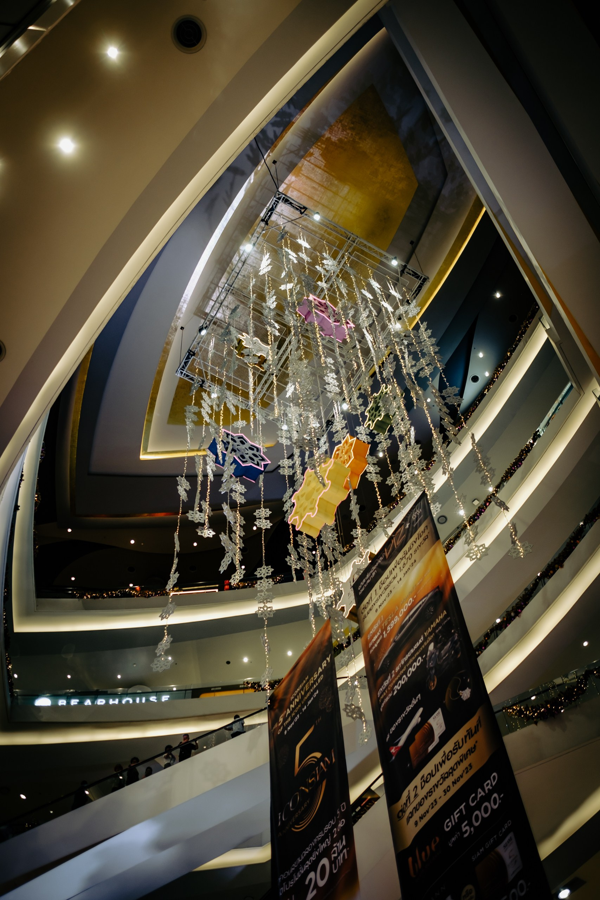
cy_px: 450
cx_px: 300
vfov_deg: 54.4
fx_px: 875
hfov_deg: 37.9
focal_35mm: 35
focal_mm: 23
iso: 200
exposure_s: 1/180
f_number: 1.4
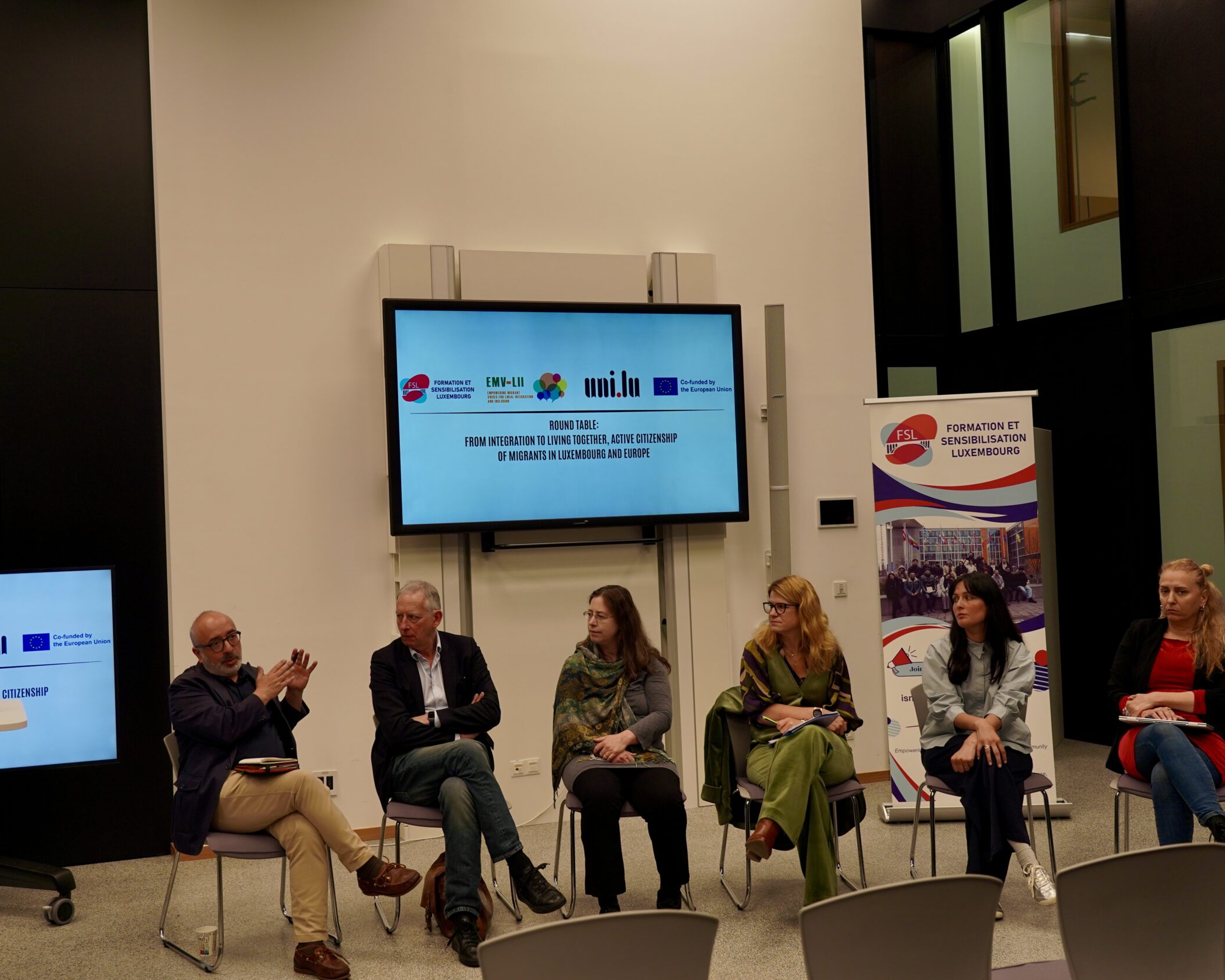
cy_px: 484
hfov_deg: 46.7
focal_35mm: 39
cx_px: 513
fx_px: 1414
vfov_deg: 38.2
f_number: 4
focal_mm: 34
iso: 500
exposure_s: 1/160
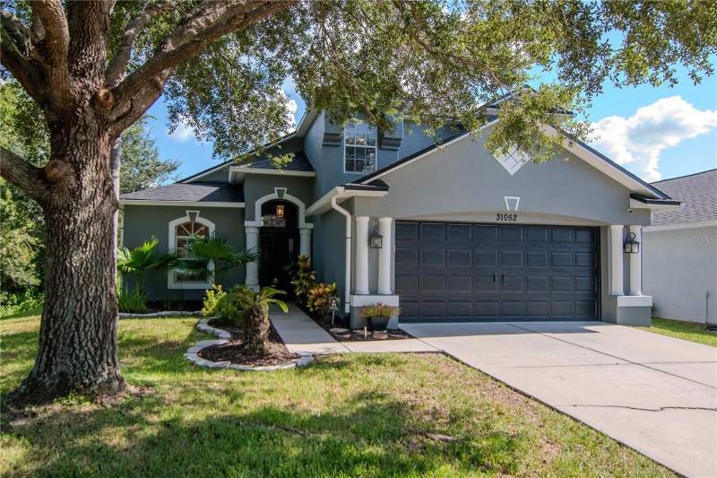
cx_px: 358
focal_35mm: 21
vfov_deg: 59.5
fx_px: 418
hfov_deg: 81.2
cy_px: 239
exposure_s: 1/1000
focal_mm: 14
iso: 800
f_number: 8
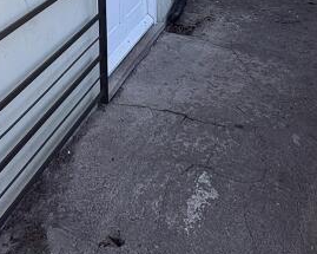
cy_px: -119
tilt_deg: -7.0
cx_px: 138
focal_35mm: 52
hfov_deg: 36.0
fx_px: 488
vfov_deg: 23.6
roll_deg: +2.0
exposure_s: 1/132
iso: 40
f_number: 2.2
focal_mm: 2.22
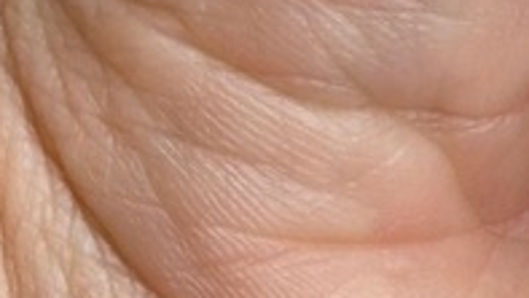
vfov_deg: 3.5
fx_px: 4771
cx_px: 781
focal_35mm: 340
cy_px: -636
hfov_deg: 6.3
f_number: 1.78
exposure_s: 1/100
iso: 64
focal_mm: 6.86
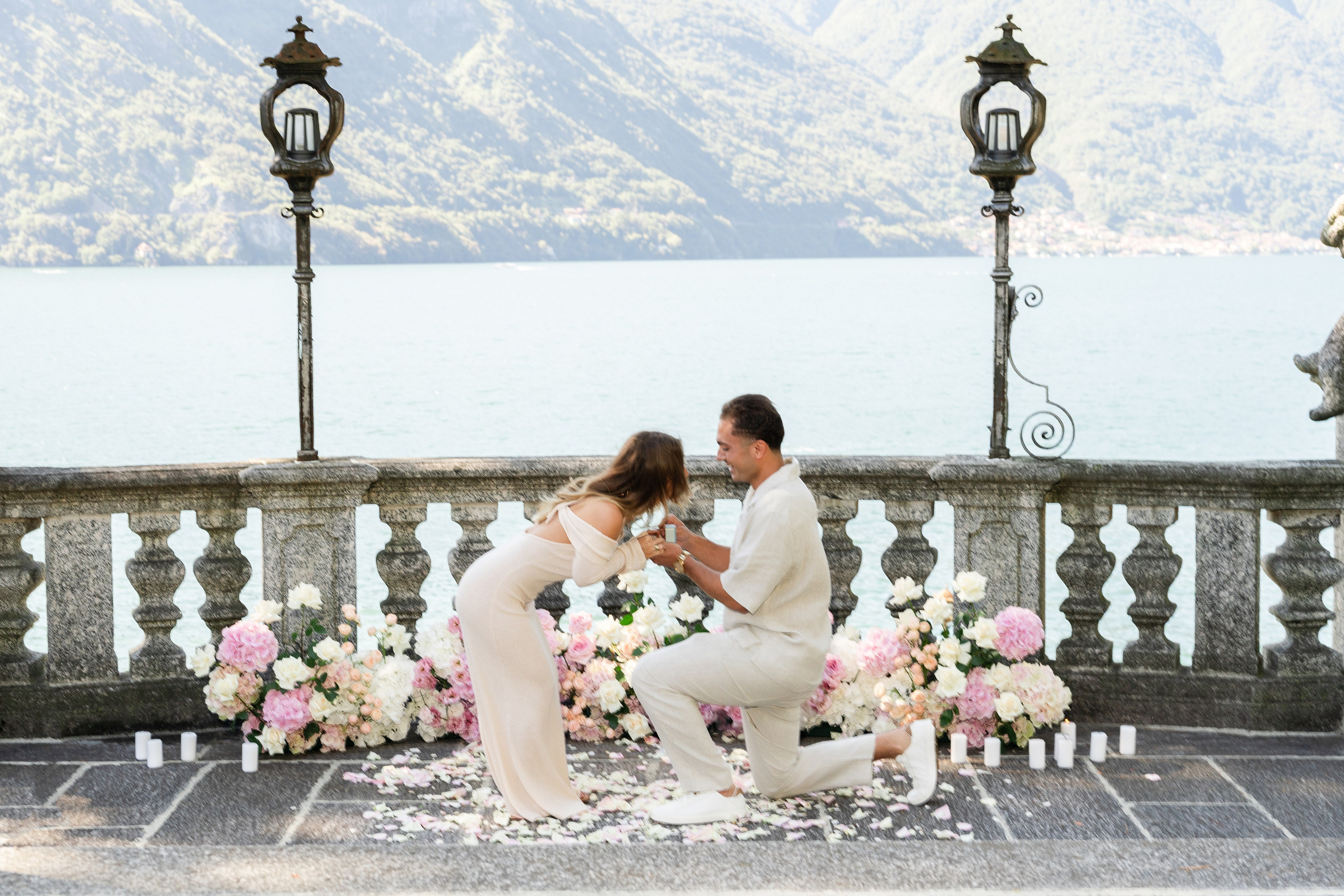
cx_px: 672
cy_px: 448
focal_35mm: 55
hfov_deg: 36.2
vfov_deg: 24.6
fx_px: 2053
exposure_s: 1/250
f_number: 6.3
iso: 250
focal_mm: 55
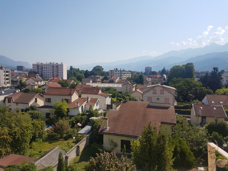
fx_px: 171
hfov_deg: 67.3
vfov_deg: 53.1
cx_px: 114
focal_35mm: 26
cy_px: 86
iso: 40
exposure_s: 1/2760
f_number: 1.7
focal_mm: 4.2
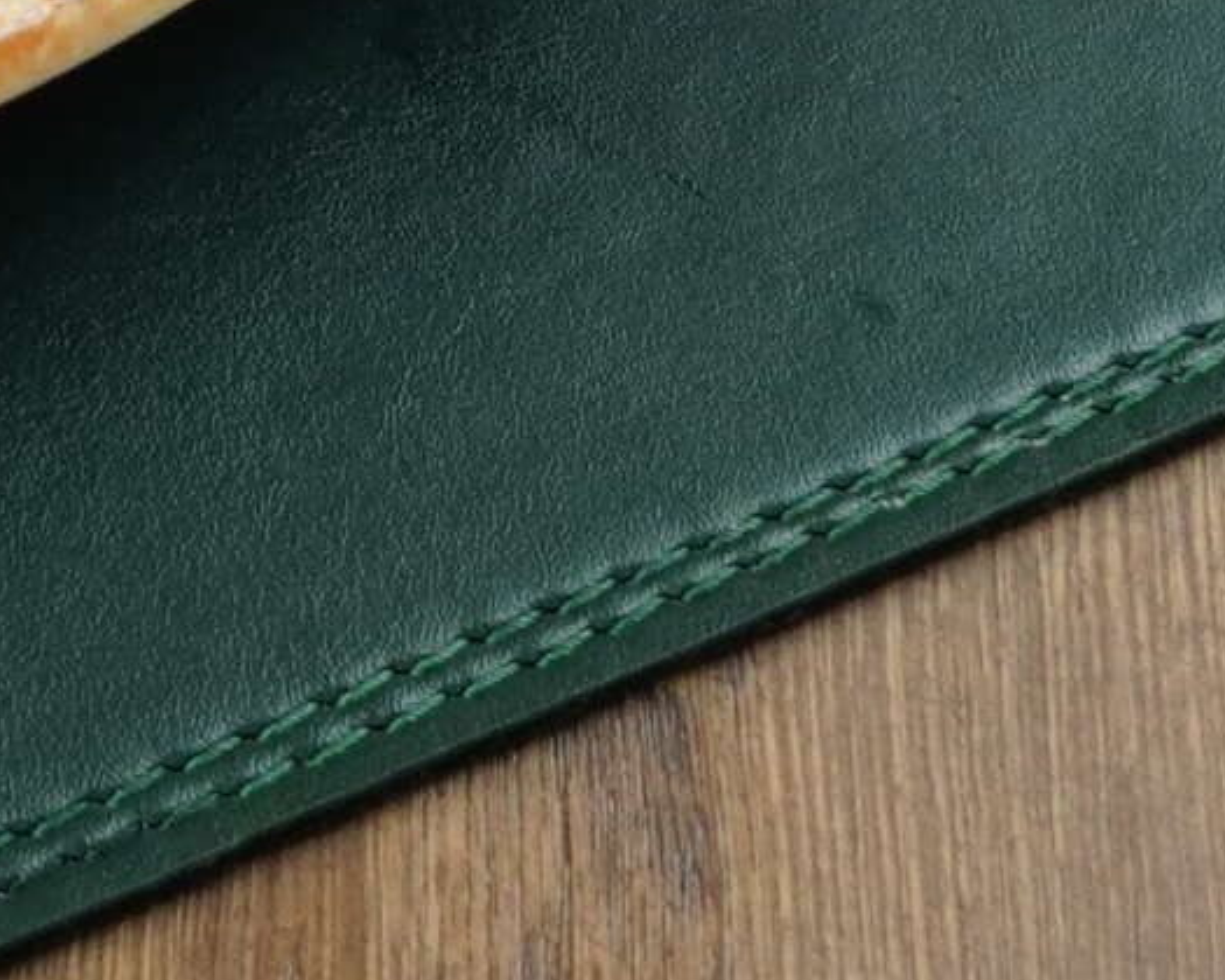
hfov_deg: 9.7
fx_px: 6997
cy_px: -1241
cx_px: -709
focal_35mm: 193
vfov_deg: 7.6
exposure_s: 1/125
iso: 800
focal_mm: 24
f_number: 4
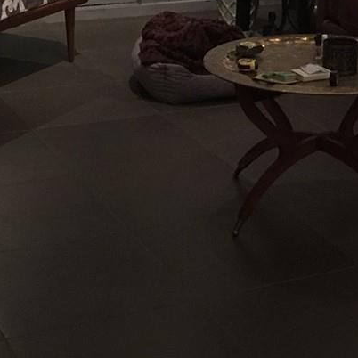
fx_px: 1193
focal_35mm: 102
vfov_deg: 16.3
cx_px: 296
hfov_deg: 16.9
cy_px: -91
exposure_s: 1/8
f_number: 2.2
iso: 125
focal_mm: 4.15
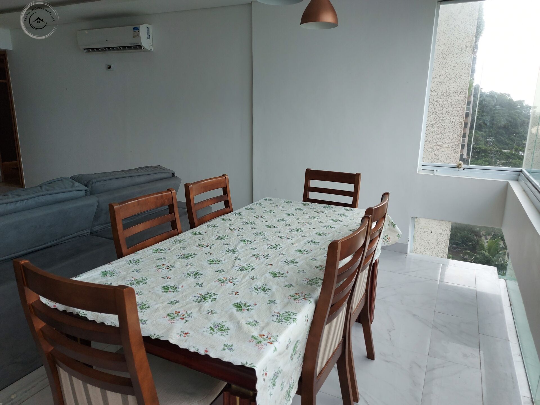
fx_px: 374
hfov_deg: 71.6
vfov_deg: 56.8
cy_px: 202
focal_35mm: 24
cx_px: 270
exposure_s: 1/263
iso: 32
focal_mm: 5.23
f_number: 1.8
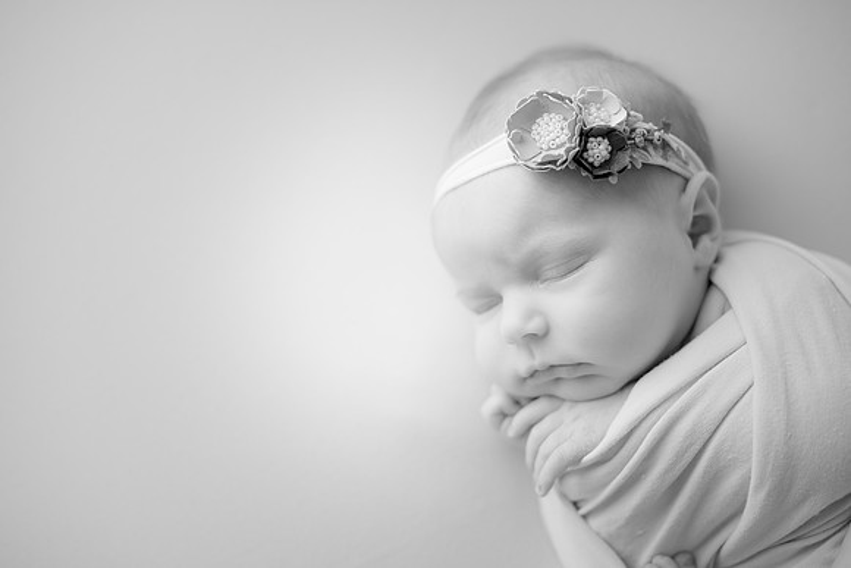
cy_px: 284
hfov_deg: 39.6
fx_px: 1182
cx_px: 426
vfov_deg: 27.0
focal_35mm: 50
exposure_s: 1/160
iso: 160
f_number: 2.8
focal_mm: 50
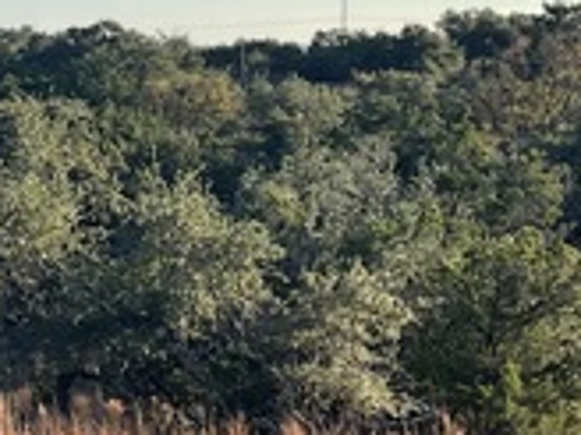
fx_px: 1897
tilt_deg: -3.4
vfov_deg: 13.1
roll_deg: +1.0
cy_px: 159
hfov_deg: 16.9
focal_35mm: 113
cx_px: -32
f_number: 1.8
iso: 16
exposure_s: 1/1377
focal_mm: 3
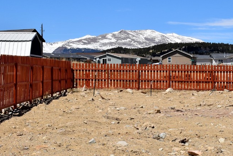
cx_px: 170
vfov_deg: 16.1
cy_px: 73
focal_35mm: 85
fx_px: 550
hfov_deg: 23.7
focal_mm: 32
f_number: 11
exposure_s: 1/500
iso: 200
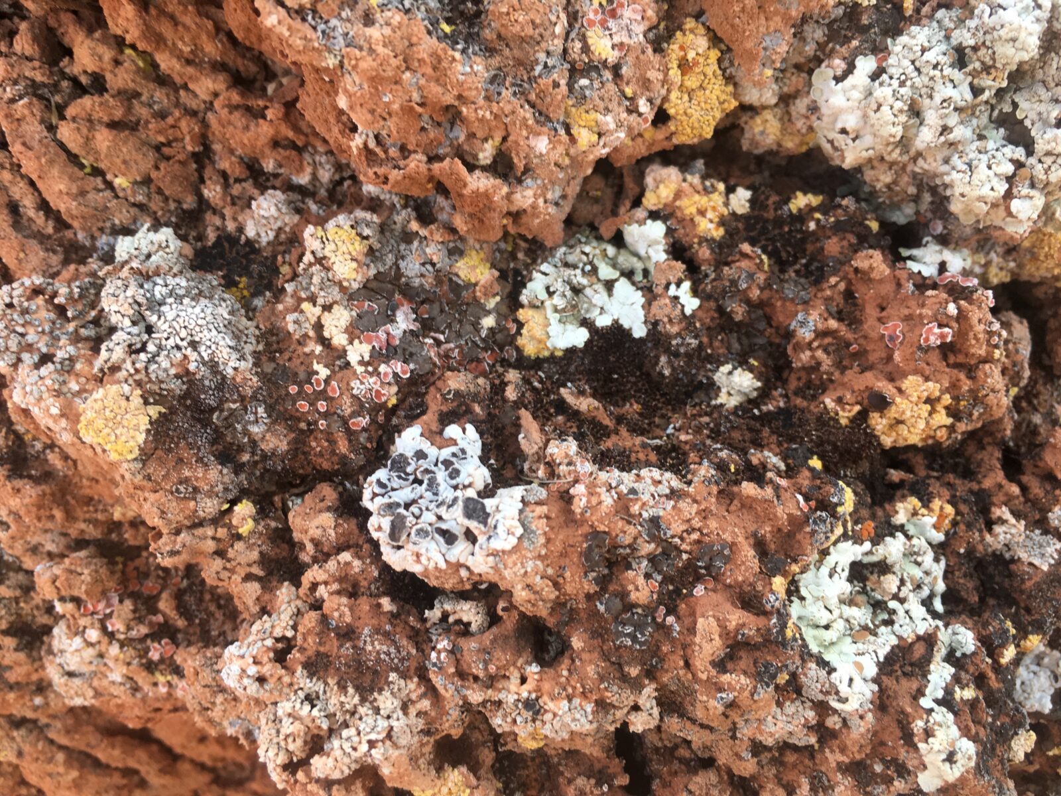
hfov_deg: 61.7
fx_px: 889
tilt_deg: -57.0
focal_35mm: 29
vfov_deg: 48.2
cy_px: 398
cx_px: 530
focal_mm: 4.15
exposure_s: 1/120
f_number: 2.2
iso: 32
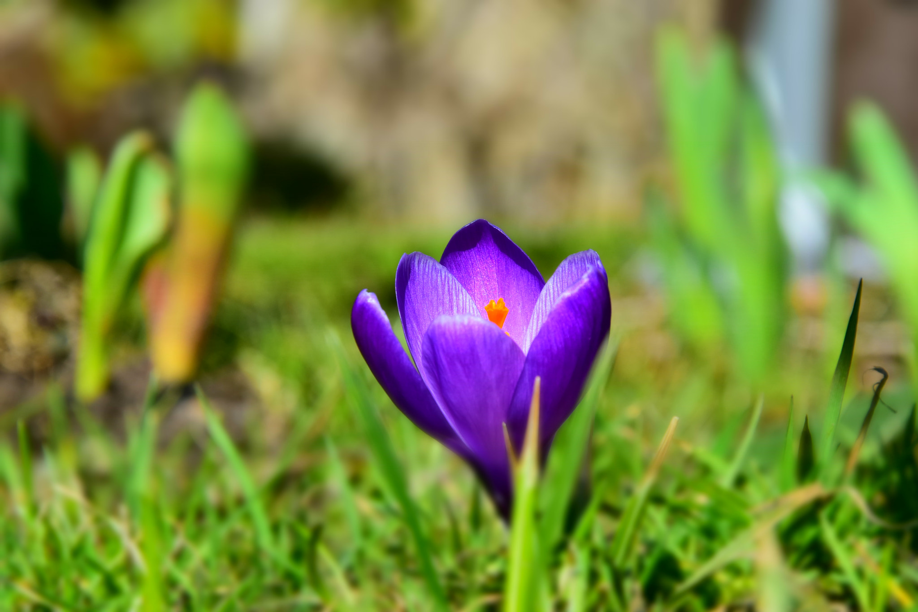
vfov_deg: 8.7
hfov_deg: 13.0
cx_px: 459
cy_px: 306
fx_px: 4016
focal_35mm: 158
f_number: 11
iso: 400
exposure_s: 1/400
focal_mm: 105
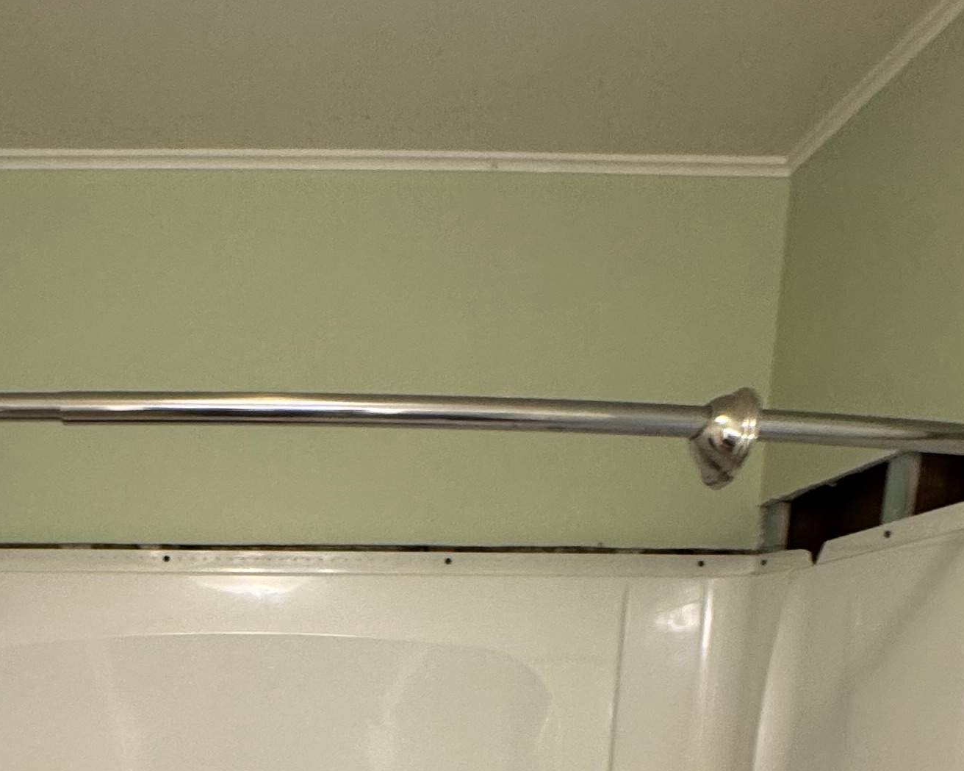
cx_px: 273
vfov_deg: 28.2
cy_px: 1044
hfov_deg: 42.8
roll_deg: -0.2
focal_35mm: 42
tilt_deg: -15.7
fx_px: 1198
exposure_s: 1/60
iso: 200
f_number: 2.2
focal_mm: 2.22
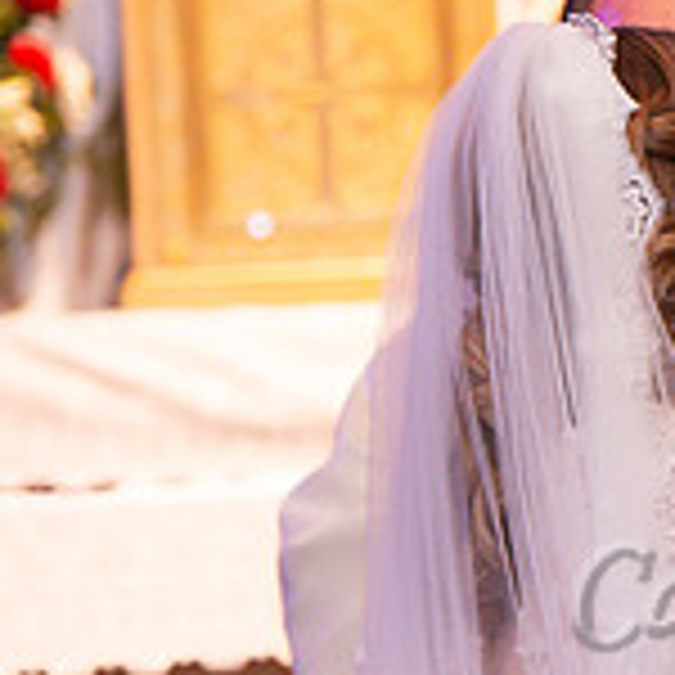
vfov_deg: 3.5
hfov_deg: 3.5
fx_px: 10898
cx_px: 1089
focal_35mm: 494
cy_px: 153
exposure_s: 1/60
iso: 1250
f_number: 4.5
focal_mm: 150
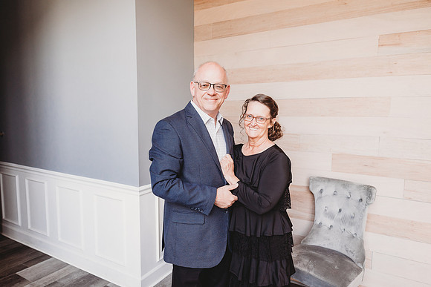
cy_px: 144
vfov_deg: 53.2
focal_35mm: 24
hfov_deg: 73.7
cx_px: 216
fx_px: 287
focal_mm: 24
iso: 500
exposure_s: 1/200
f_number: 2.8
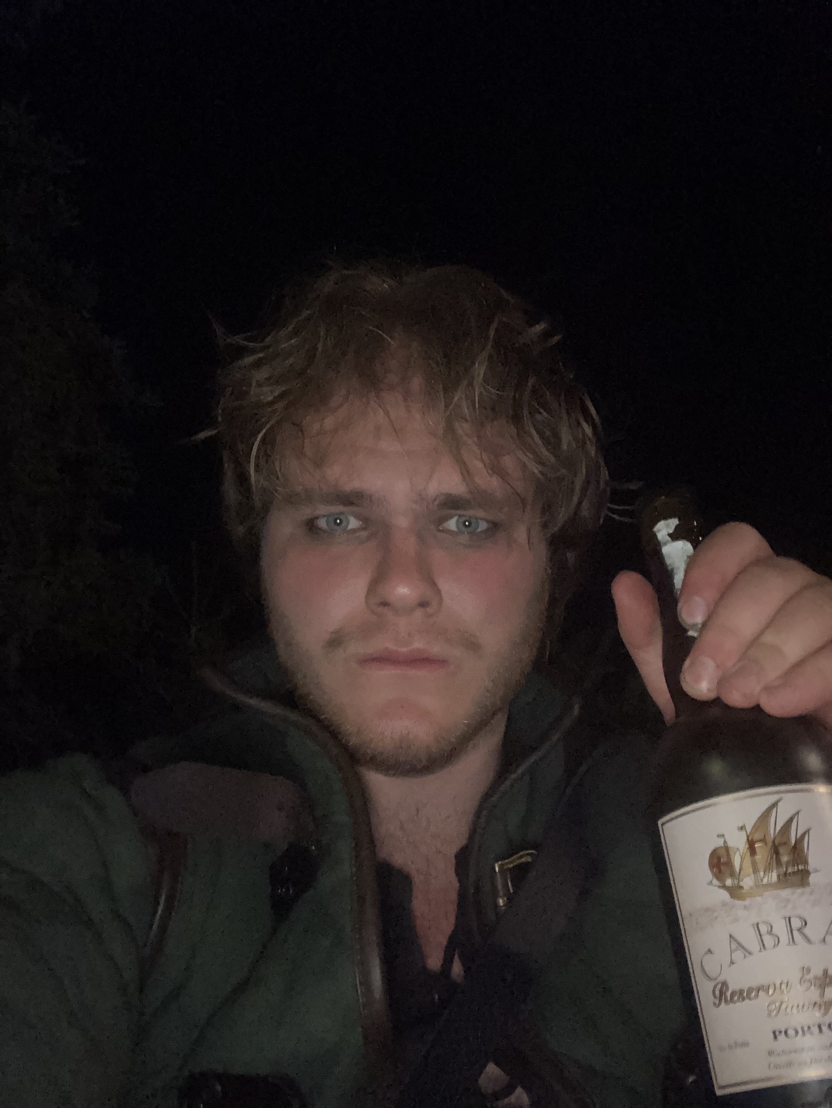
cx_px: 416
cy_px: 554
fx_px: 1024
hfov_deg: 44.2
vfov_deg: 56.8
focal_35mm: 32
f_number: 2.2
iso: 800
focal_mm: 2.87
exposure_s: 1/16
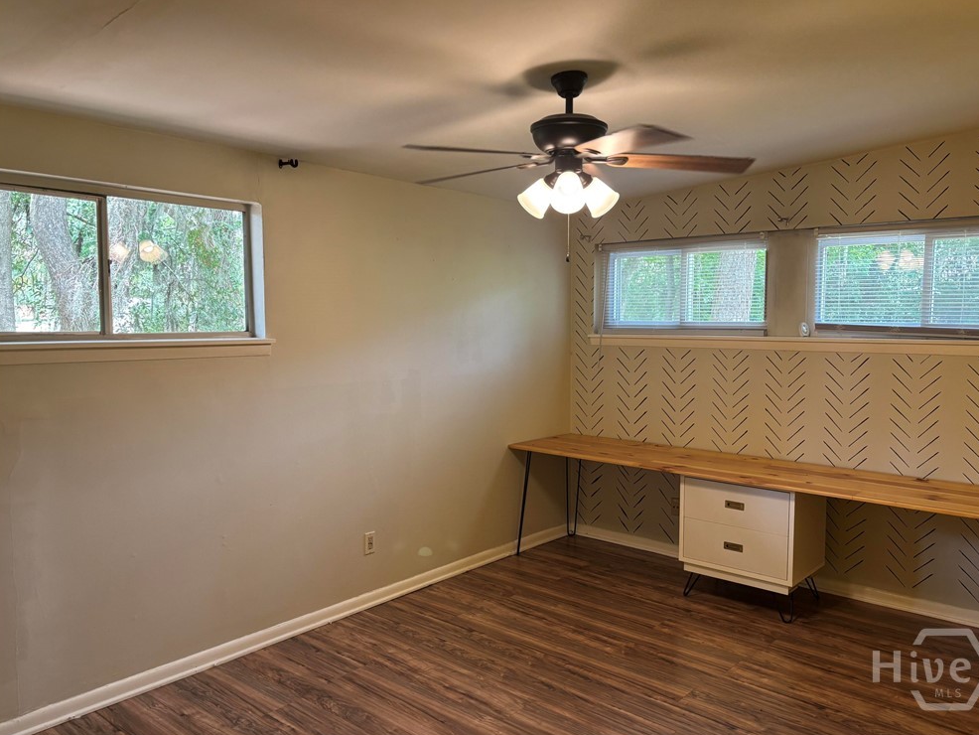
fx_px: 764
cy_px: 365
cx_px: 500
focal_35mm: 27
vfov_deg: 51.4
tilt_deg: -4.8
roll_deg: +0.3
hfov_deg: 65.3
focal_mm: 5.96
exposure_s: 1/60
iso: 125
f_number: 1.6
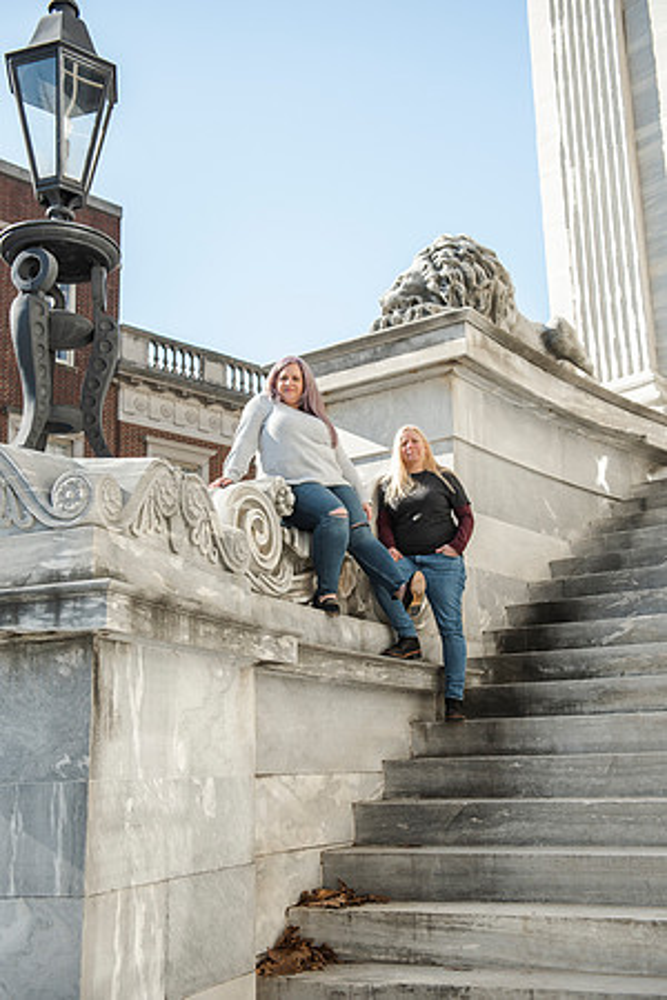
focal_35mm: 38
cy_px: 500
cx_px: 334
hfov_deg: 35.1
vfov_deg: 50.7
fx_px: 1056
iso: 400
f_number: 4
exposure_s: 1/3200
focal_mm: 38
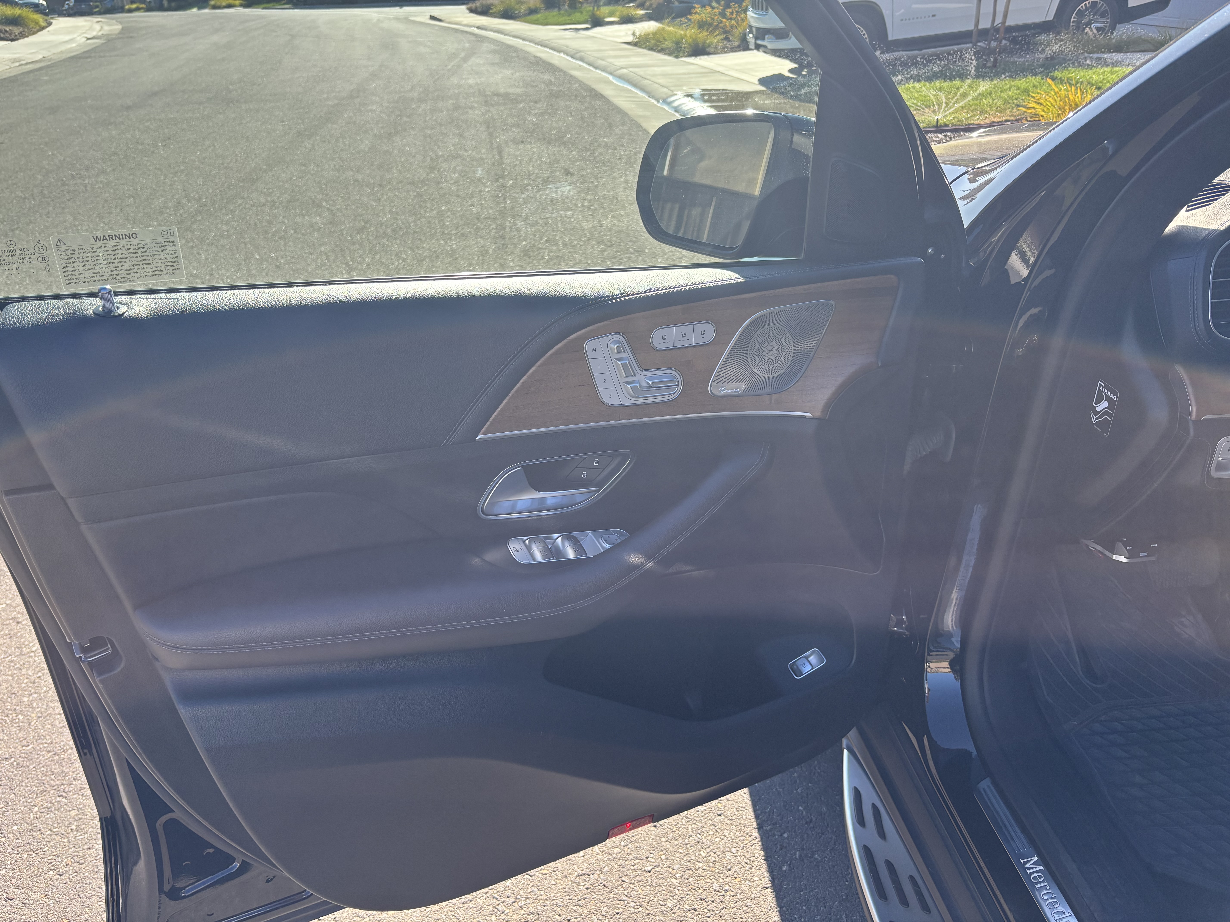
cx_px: 615
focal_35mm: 26
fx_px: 924
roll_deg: +1.2
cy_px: 461
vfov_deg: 53.1
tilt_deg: -28.3
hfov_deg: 67.3
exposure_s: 1/775
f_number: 1.6
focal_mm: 5.96
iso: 50
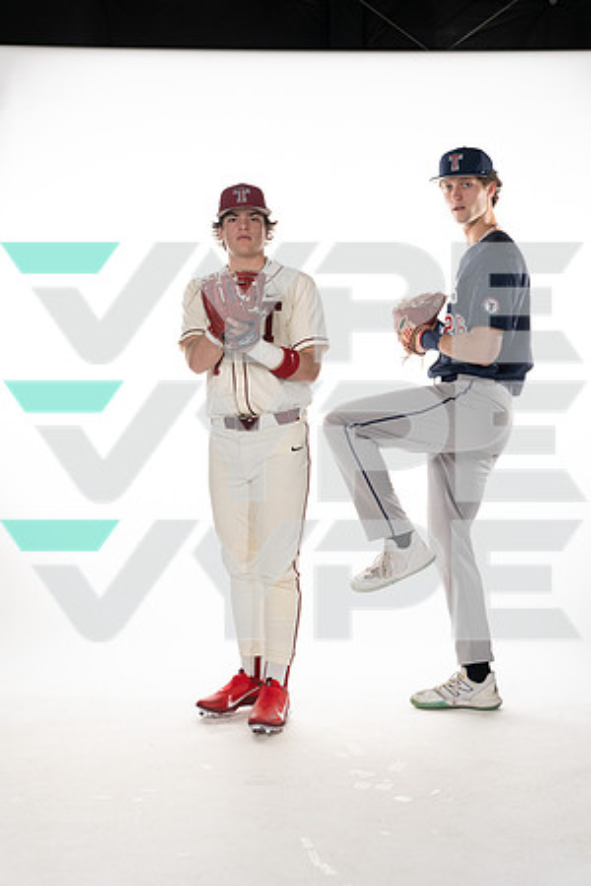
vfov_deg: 38.9
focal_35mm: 51
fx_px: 1256
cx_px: 296
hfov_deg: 26.5
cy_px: 443
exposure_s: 1/250
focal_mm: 51
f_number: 6.3
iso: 400
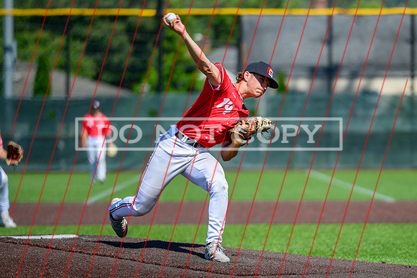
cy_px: 153
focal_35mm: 282
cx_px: 240
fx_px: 3268
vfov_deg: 4.9
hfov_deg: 7.3
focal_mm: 200
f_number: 2.8
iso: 250
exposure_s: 1/3200
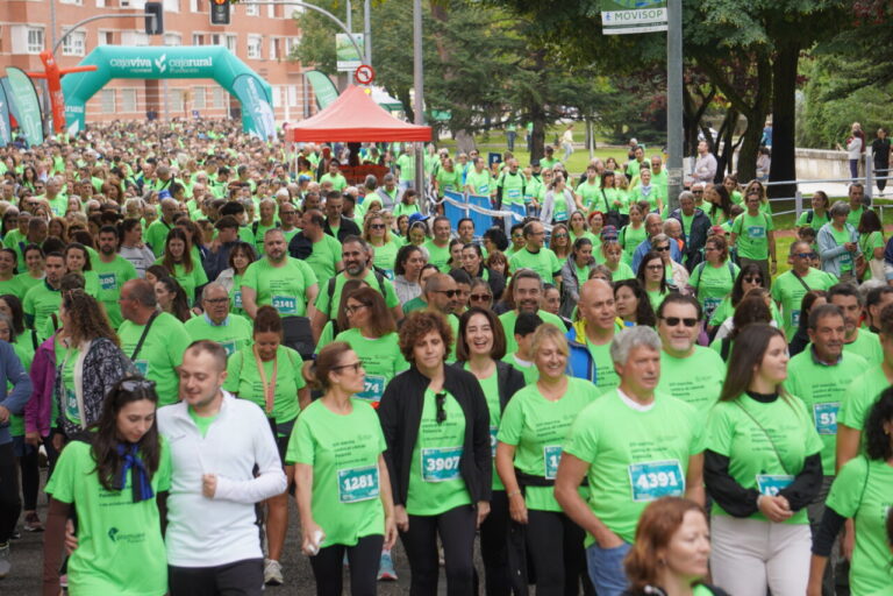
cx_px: 446
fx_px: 3535
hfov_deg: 14.4
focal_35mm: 142
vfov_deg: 9.6
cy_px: 298
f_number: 5.6
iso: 160
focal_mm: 95
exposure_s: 1/160
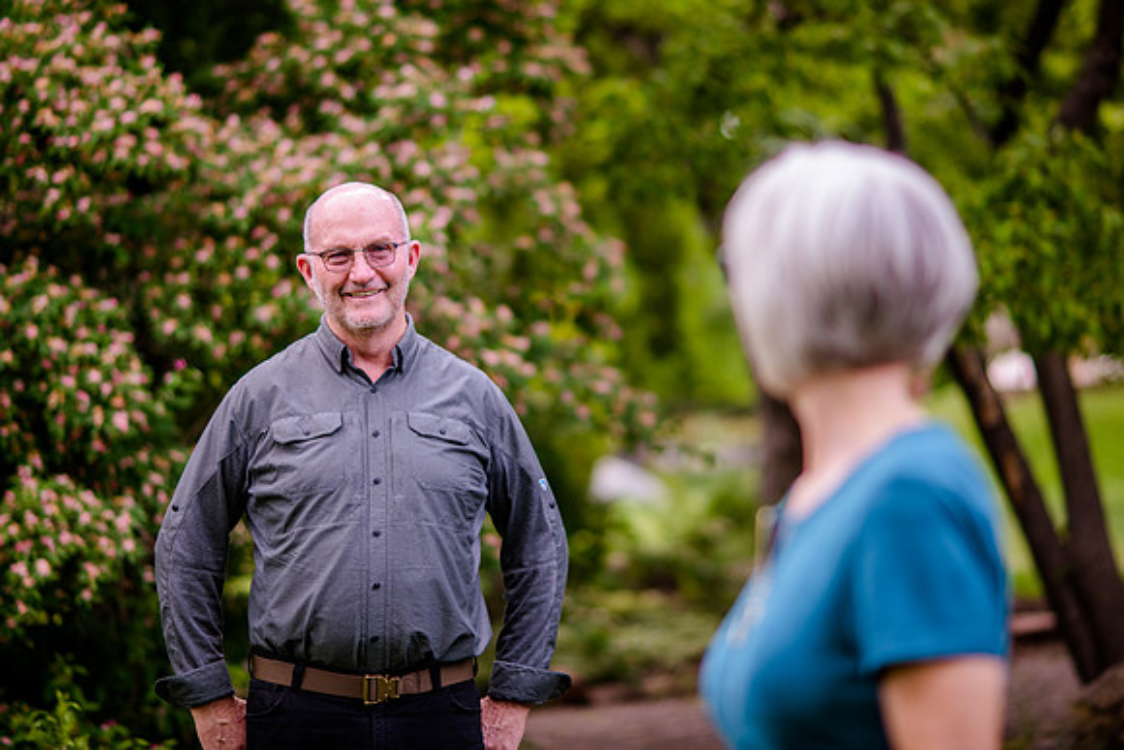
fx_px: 3742
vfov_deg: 11.4
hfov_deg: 17.1
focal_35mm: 120
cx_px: 562
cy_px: 322
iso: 200
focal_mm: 105
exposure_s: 1/400
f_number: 2
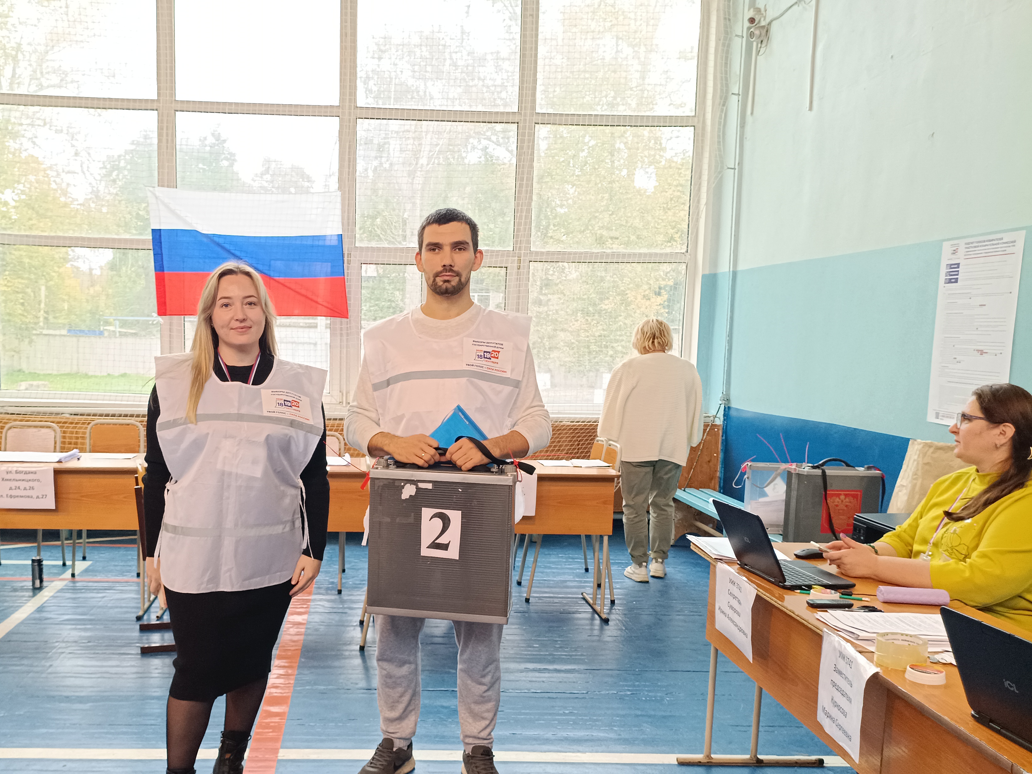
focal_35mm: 32
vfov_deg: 44.0
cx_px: 399
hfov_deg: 56.3
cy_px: 460
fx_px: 954
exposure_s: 1/101
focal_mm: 4.94
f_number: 1.5
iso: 186
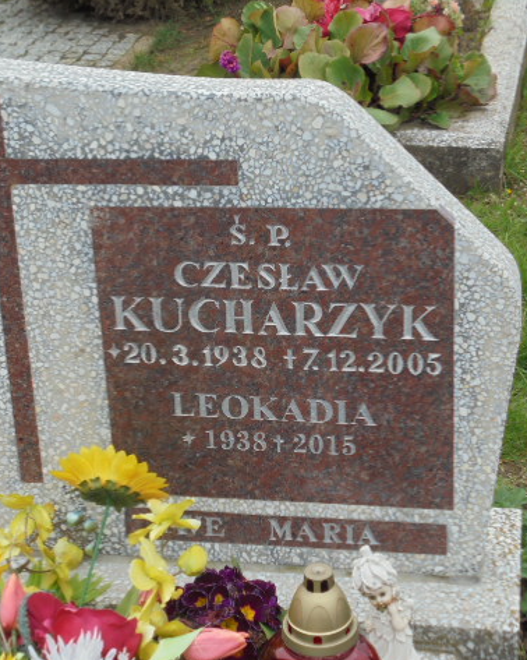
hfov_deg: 20.7
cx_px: 258
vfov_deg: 25.7
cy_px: 332
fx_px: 1444
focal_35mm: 74
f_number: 5.2
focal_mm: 10.1
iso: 100
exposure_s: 1/200
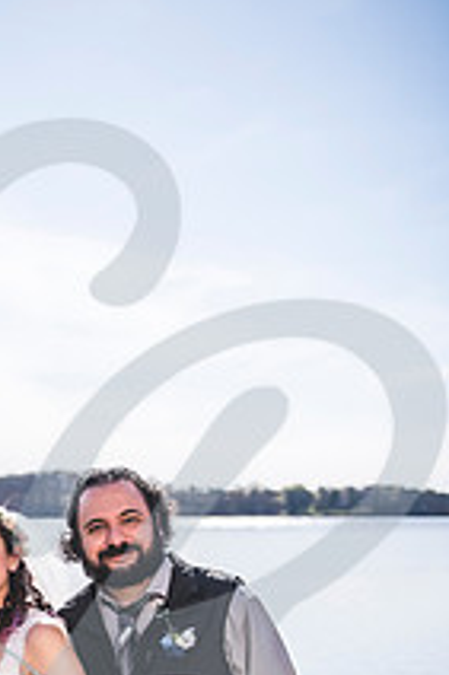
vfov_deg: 28.1
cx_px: -10
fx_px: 1274
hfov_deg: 19.4
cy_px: 656
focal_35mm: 68
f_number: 2.8
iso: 100
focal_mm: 32
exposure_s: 1/2500
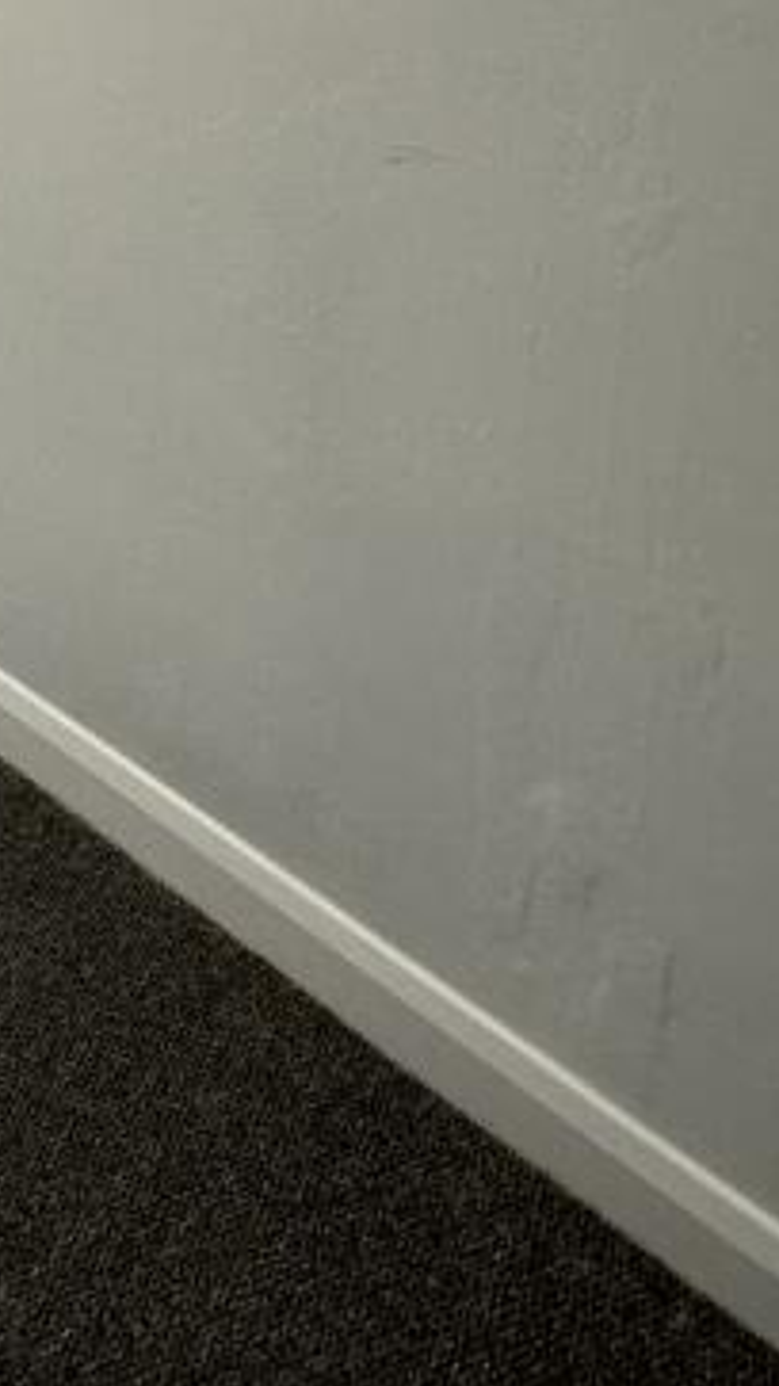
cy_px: -73
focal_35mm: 43
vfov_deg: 40.1
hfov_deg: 26.3
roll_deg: -1.6
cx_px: 4
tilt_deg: -9.0
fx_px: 1580
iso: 200
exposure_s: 1/100
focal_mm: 2.22
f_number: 2.2
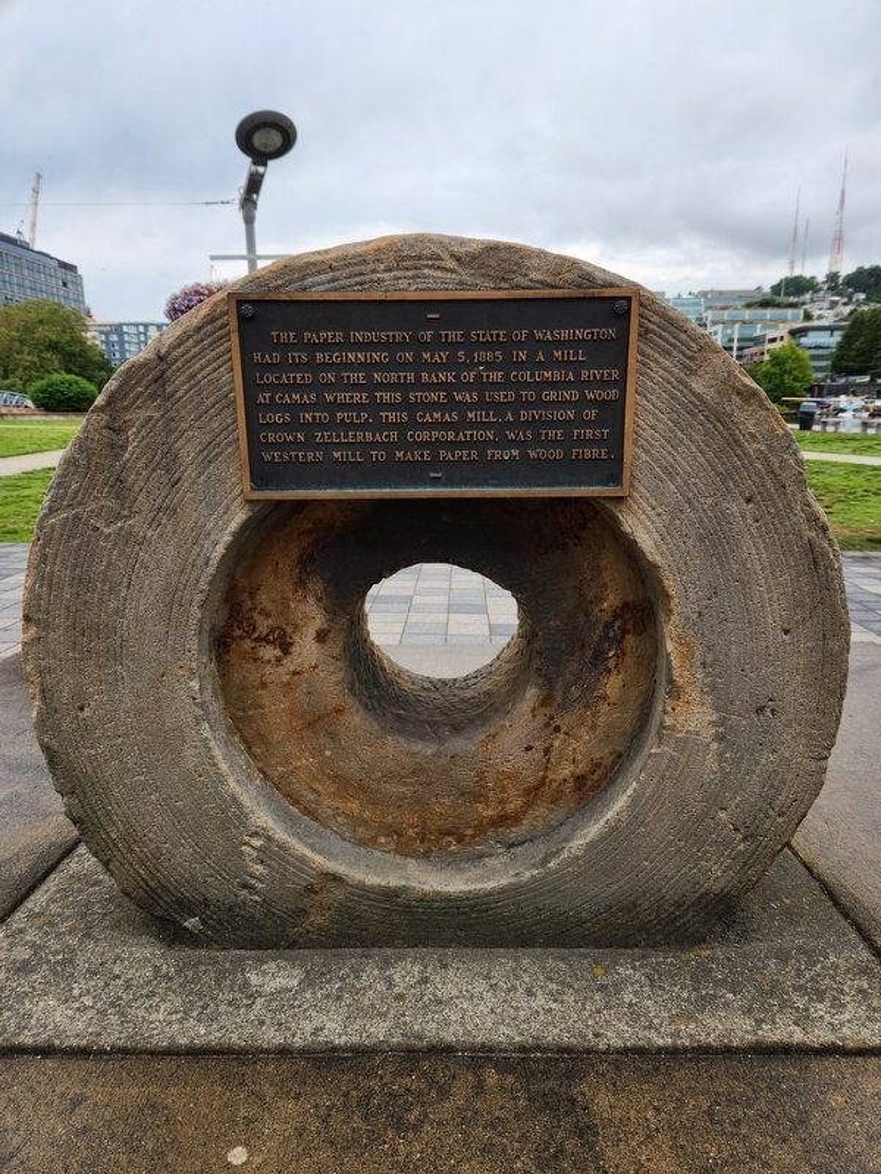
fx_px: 780
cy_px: 587
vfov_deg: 73.9
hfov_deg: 58.9
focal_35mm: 23
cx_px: 440
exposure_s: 1/487
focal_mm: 5.4
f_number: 1.8
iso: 20
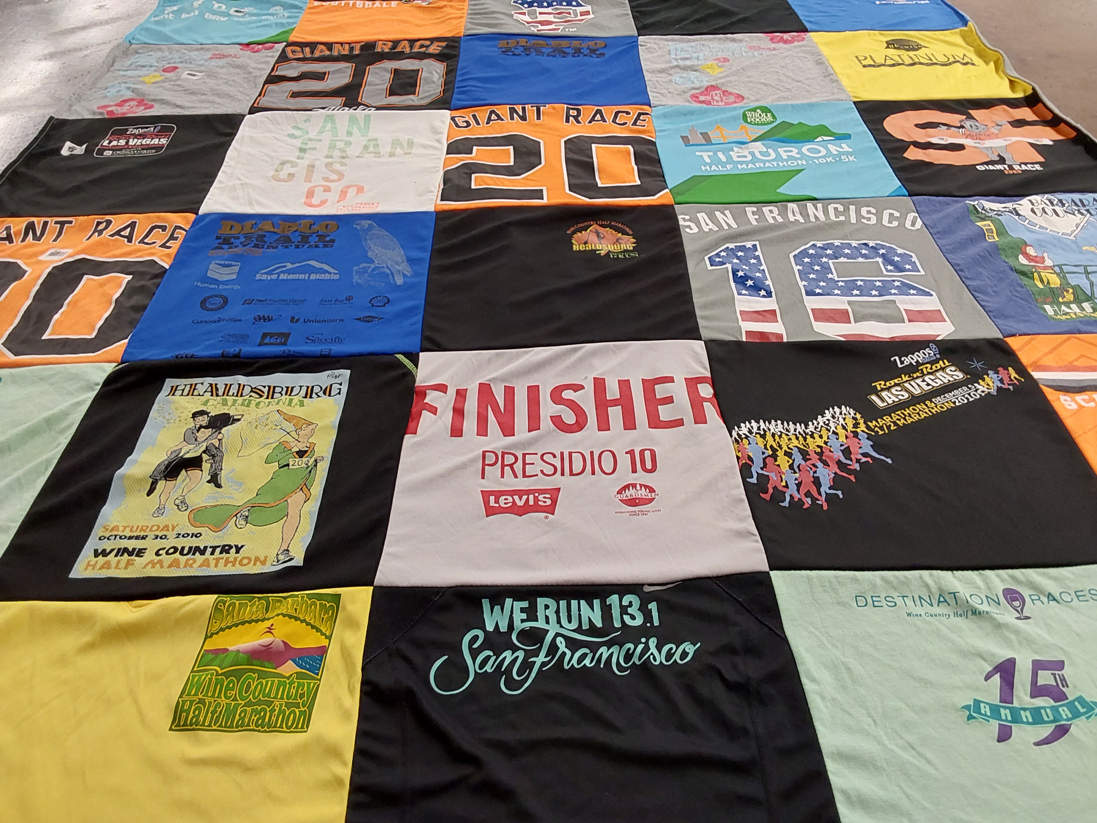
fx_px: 887
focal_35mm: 28
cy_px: 412
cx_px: 548
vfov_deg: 49.7
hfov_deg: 63.4
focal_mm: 2.91
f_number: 1.9
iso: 125
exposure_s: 1/60
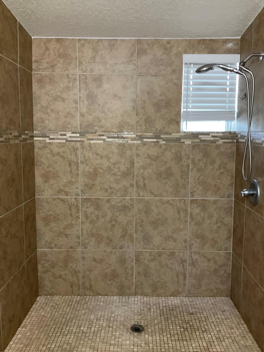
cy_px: 179
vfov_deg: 58.4
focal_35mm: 31
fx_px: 315
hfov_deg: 45.4
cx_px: 138
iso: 200
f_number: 1.8
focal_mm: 3
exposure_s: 1/40
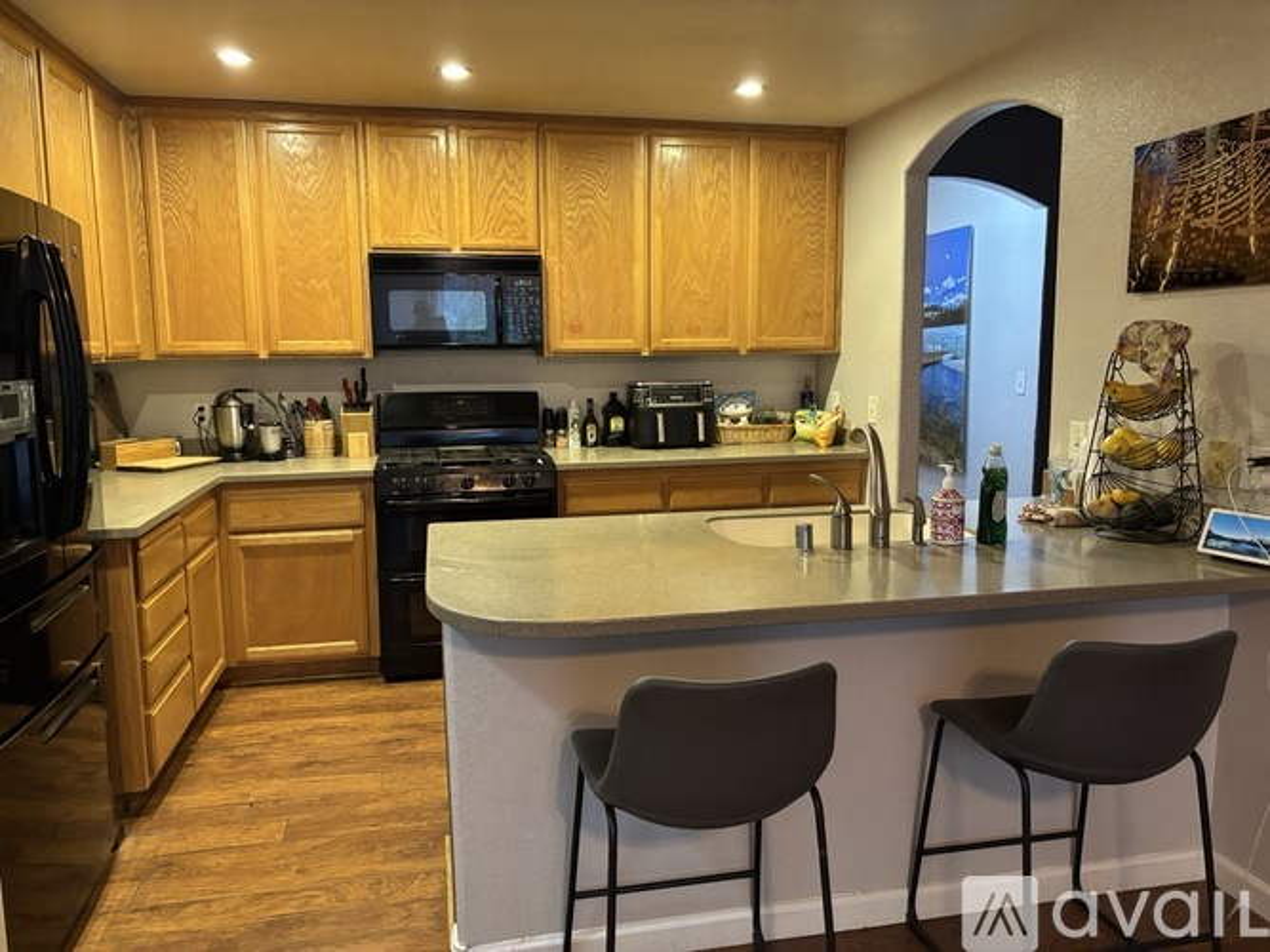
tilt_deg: -5.8
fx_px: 954
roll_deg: -0.3
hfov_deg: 67.3
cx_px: 635
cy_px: 476
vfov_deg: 53.0
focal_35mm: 26
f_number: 1.6
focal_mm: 5.96
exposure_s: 1/60
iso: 500
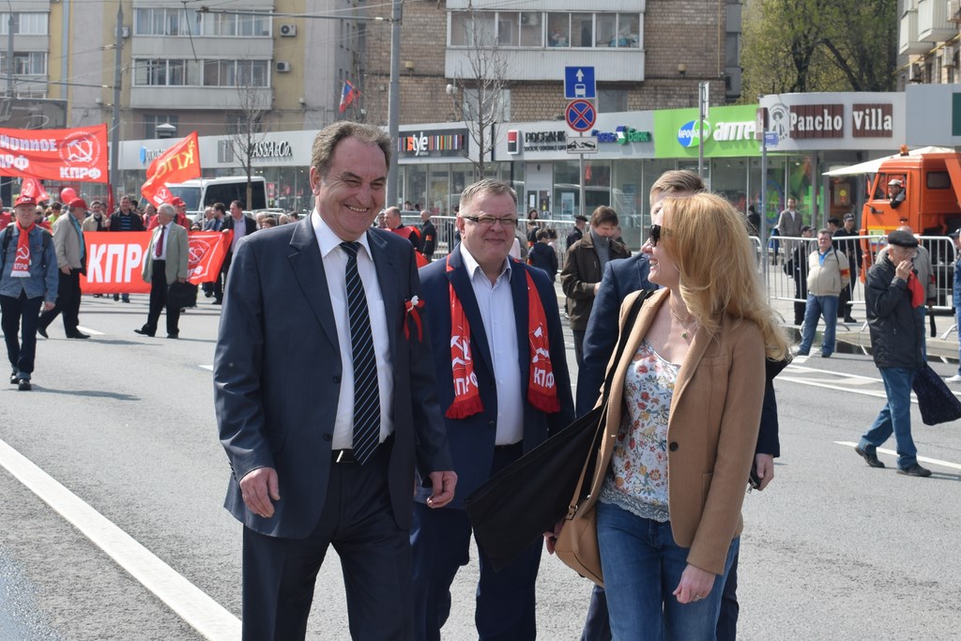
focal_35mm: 57
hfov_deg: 35.0
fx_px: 1522
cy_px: 320
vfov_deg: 23.8
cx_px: 480
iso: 200
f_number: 9
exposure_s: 1/320
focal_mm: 38
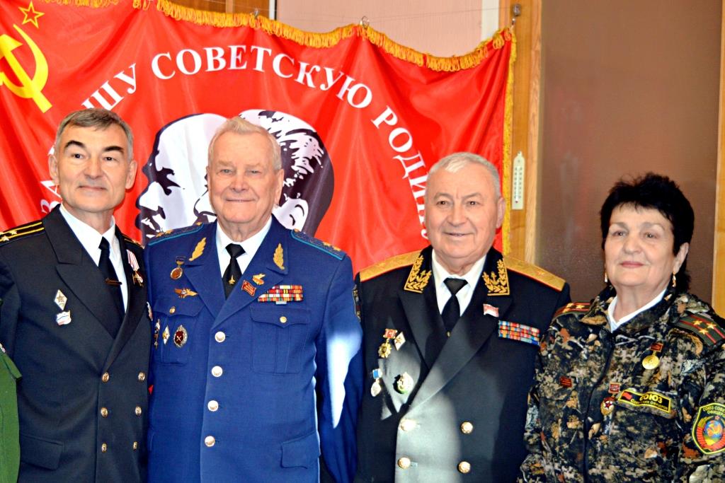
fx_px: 937
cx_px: 362
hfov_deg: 42.3
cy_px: 242
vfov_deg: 29.0
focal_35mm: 46
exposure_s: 1/60
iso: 720
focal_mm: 31
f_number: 4.2
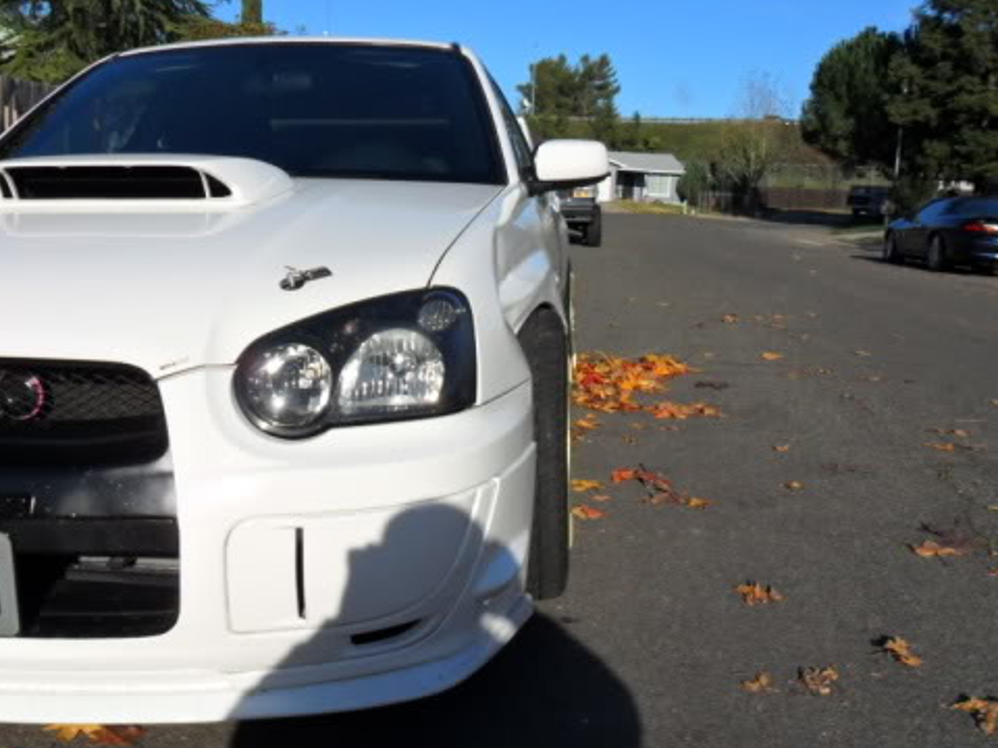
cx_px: 455
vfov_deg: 39.7
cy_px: 364
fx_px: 1038
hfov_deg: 51.3
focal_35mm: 36
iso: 100
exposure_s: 1/250
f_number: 8.9
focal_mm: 4.9
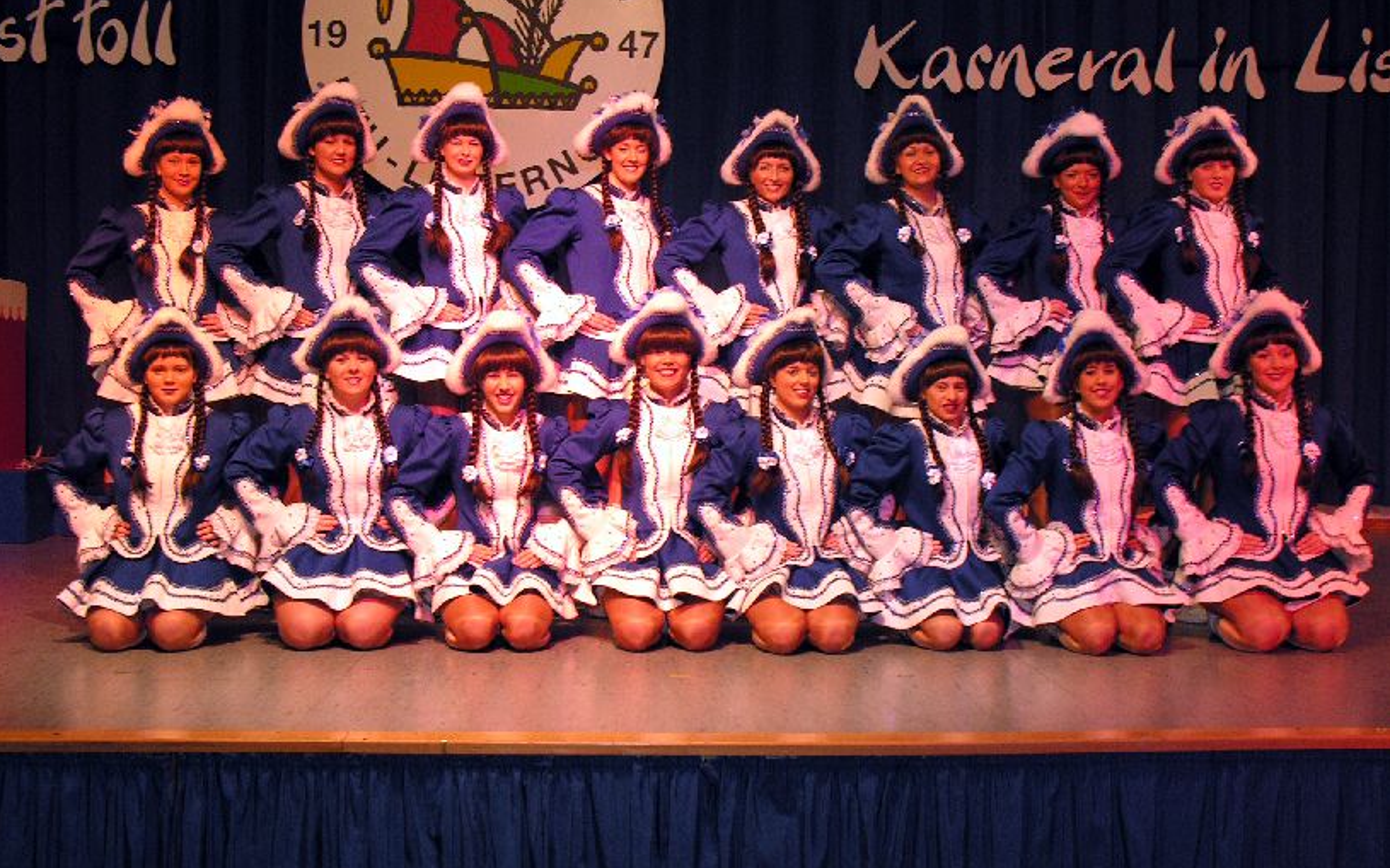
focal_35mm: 49
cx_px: 693
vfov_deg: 26.3
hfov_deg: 41.1
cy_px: 437
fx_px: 1856
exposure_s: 1/30
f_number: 4.2
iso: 100
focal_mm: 11.8
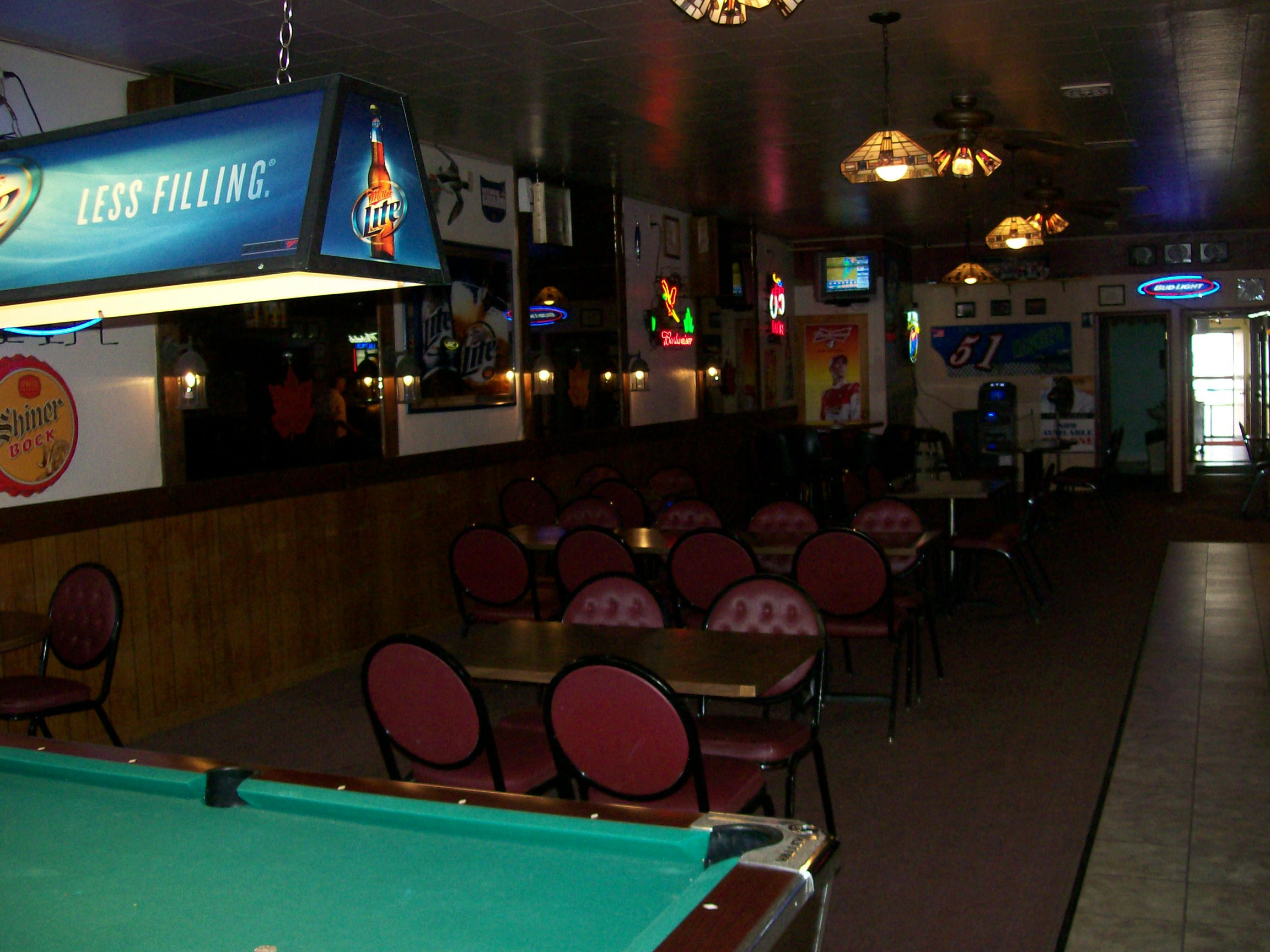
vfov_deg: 39.7
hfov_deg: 51.4
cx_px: 635
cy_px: 476
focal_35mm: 36
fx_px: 1321
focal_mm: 6
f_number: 2.7
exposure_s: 1/64
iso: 140
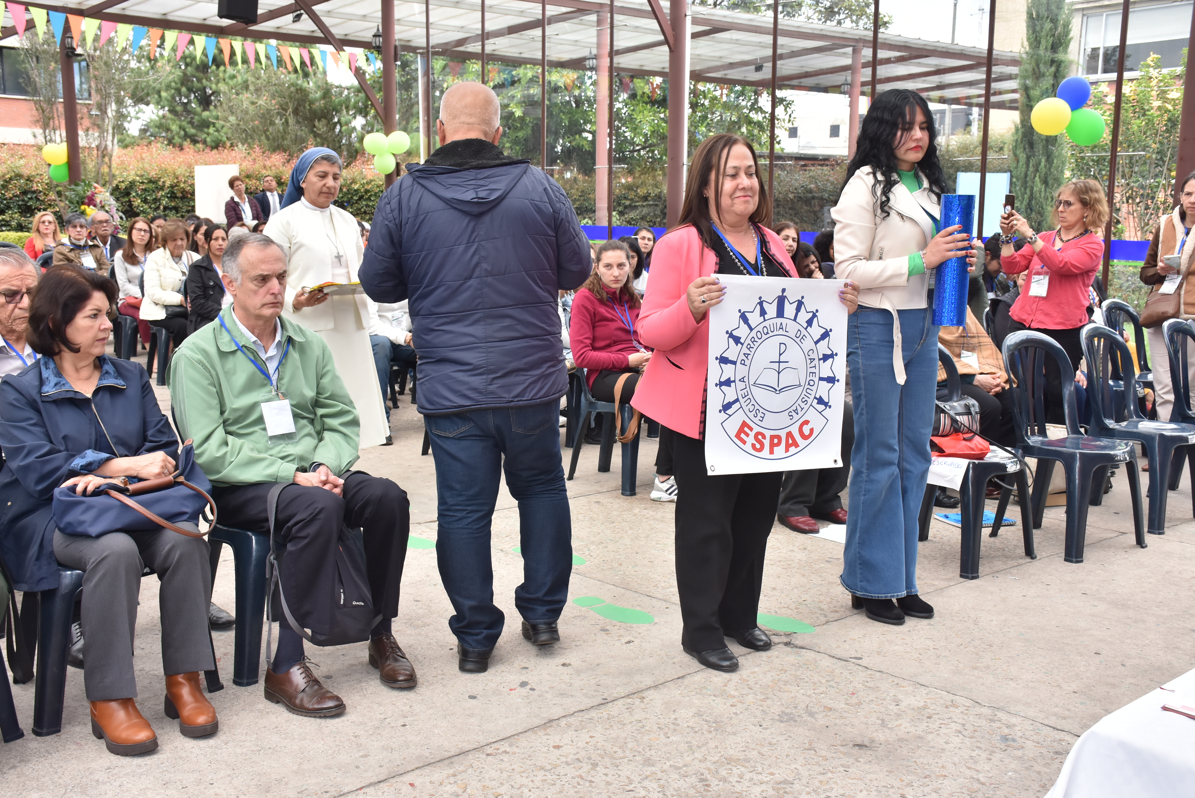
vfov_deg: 34.2
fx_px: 1295
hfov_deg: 49.5
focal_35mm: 39
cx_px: 598
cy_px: 399
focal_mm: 26
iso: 360
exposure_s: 1/200
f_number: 7.1
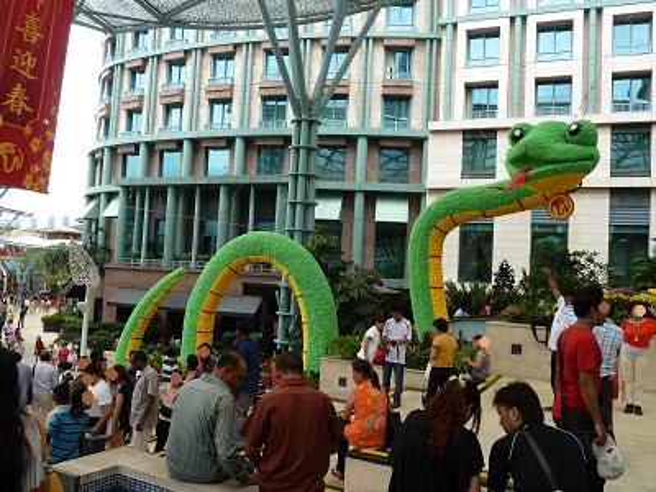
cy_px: 246
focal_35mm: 32
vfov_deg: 44.2
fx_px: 606
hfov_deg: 56.8
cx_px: 328
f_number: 4
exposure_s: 1/160
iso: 80
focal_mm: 5.3
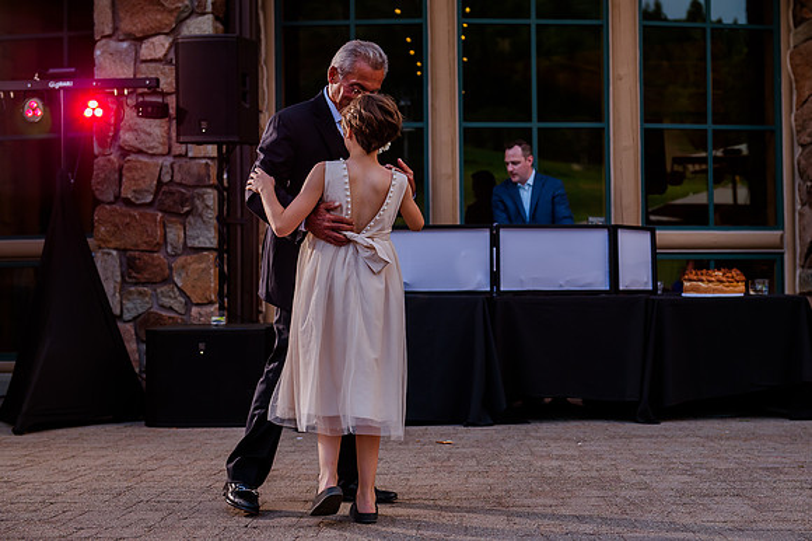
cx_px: 467
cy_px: 230
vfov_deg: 22.3
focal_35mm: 61
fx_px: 1368
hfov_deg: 33.0
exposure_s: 1/250
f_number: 3.5
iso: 800
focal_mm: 52
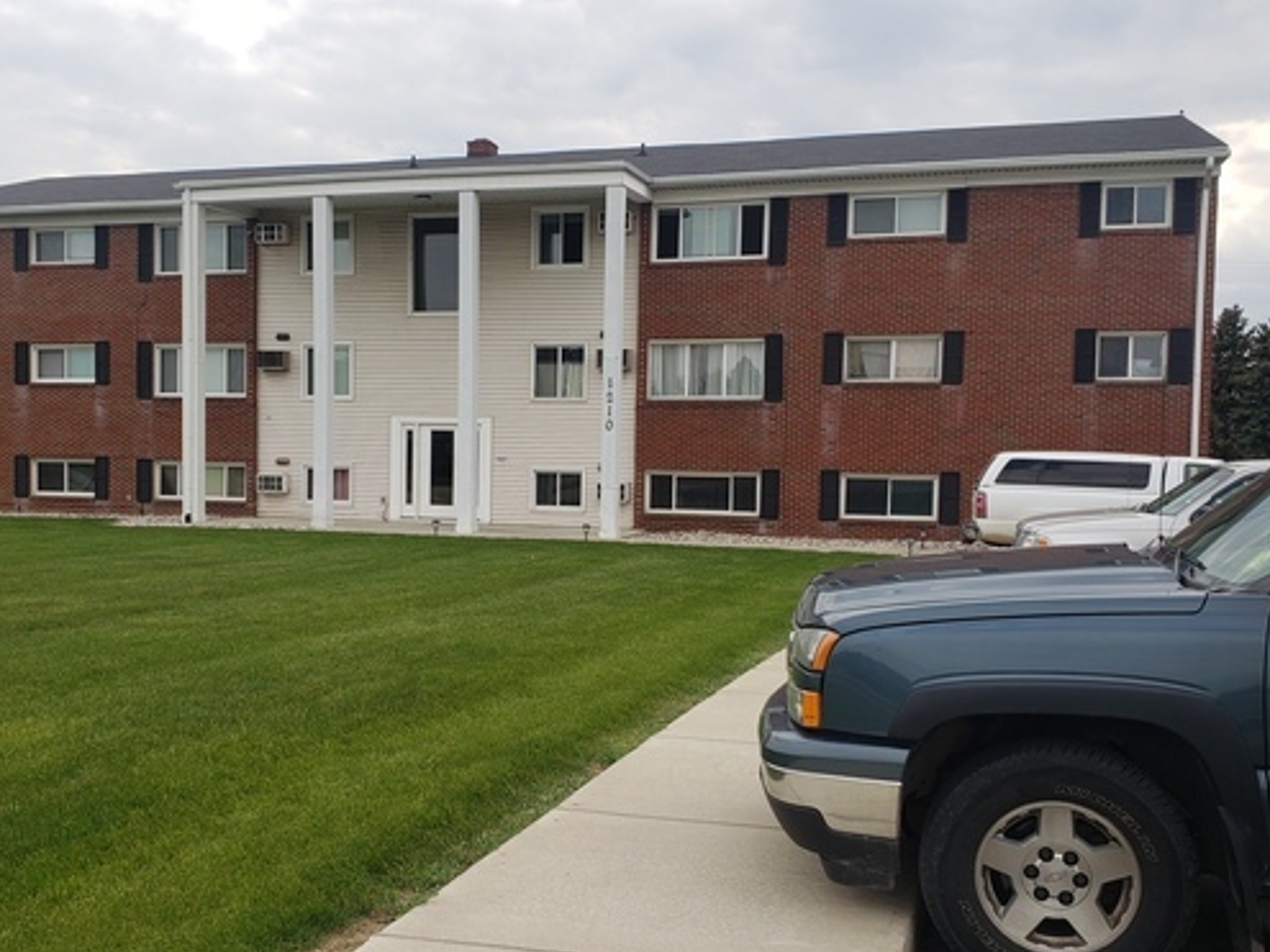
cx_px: 632
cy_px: 539
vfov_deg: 40.6
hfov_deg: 52.6
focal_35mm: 35
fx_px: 1284
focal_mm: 4.3
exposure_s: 1/794
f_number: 2.4
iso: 50
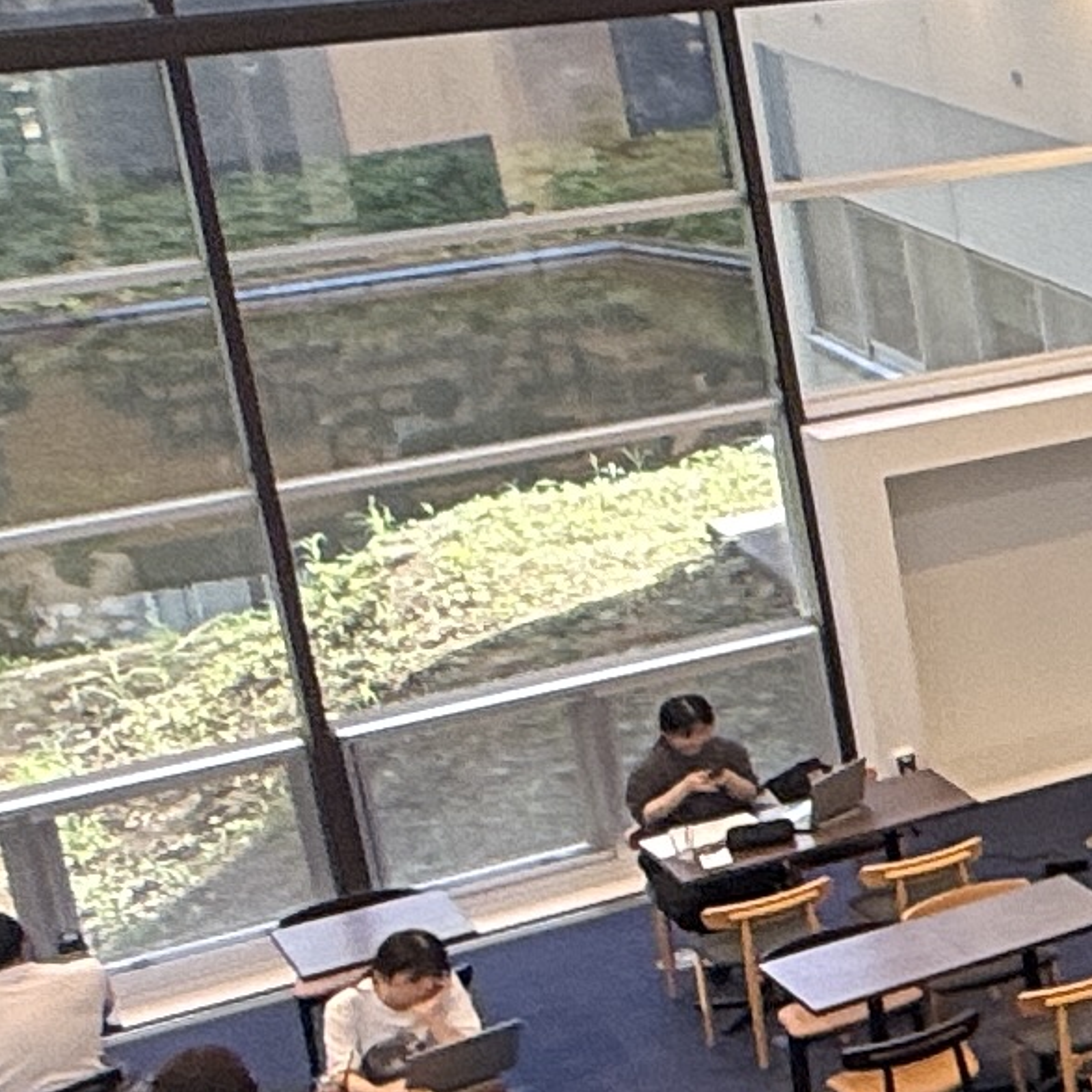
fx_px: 3034
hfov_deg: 12.2
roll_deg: -0.4
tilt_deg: -12.5
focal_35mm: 85
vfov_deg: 20.2
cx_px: 3092
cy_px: 246
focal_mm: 2.22
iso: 40
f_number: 2.2
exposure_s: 1/101
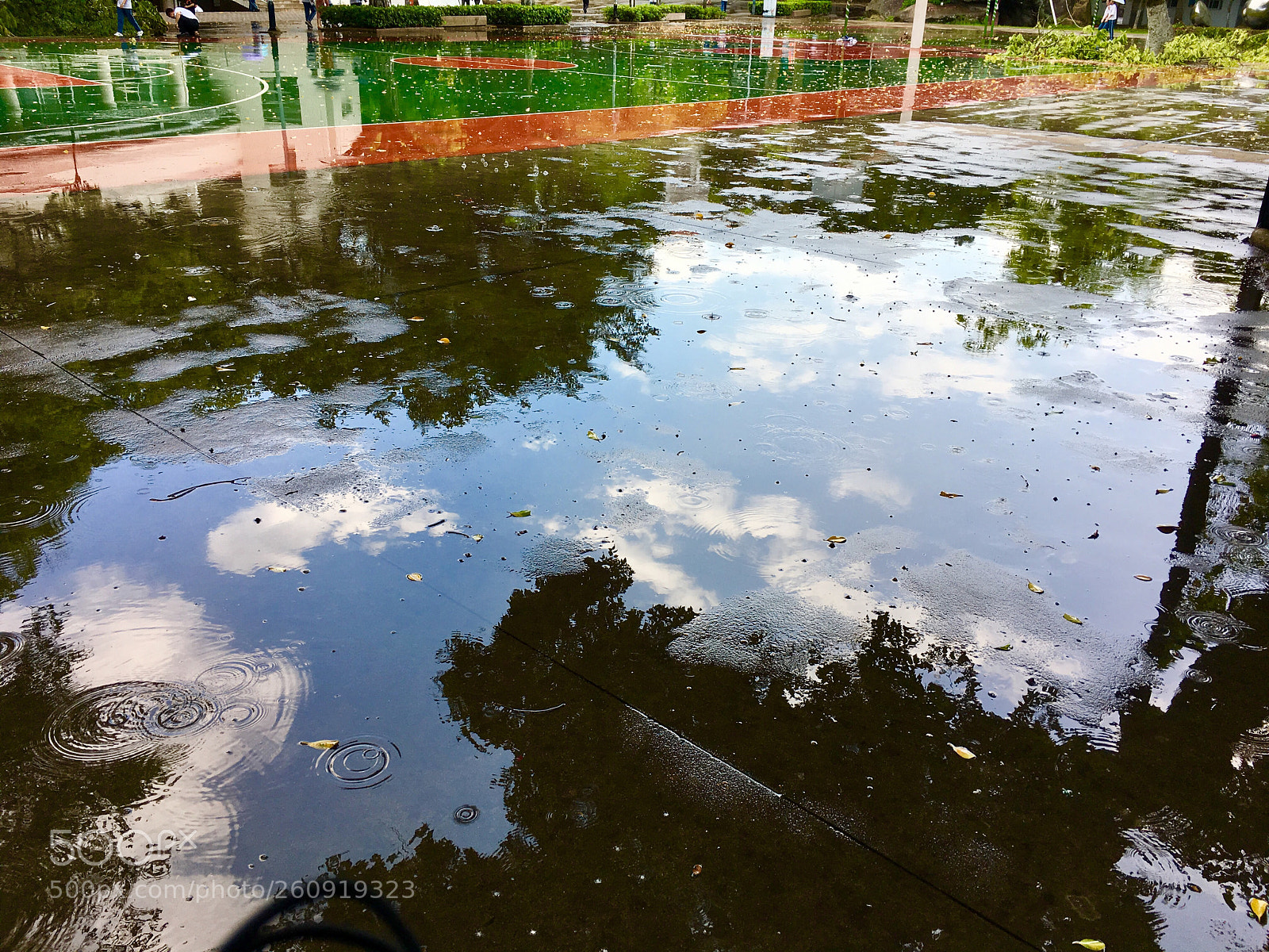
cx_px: 634
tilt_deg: -22.0
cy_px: 476
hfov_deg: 61.7
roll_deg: -2.0
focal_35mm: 29
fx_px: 1063
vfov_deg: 48.2
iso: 25
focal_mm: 4.15
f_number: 2.2
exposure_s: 1/221
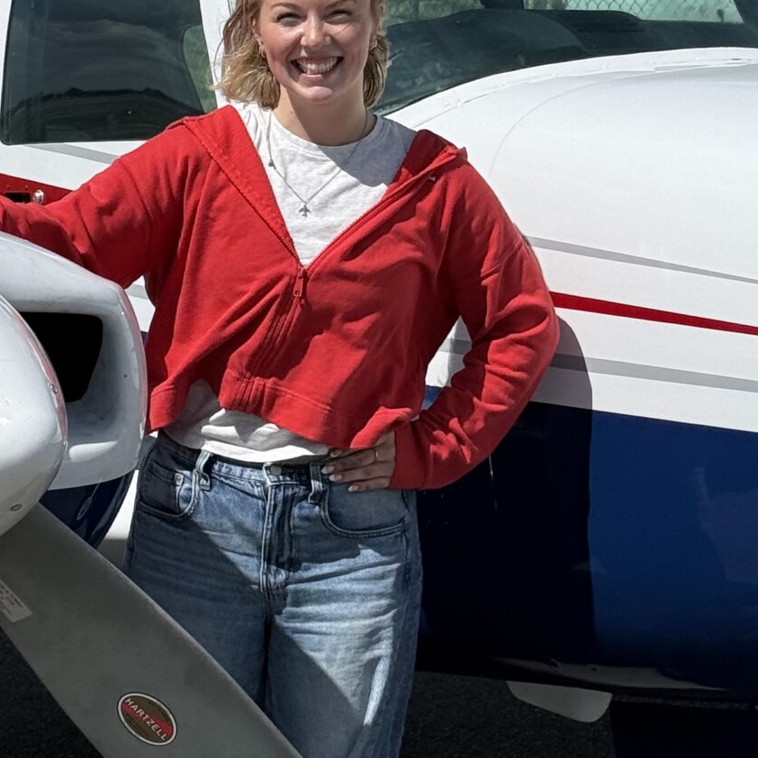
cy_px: 68
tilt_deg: -2.1
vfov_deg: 13.4
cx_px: 326
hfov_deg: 13.5
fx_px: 3196
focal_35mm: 129
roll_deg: -1.4
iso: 64
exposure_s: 1/11364
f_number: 1.78
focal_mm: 6.76
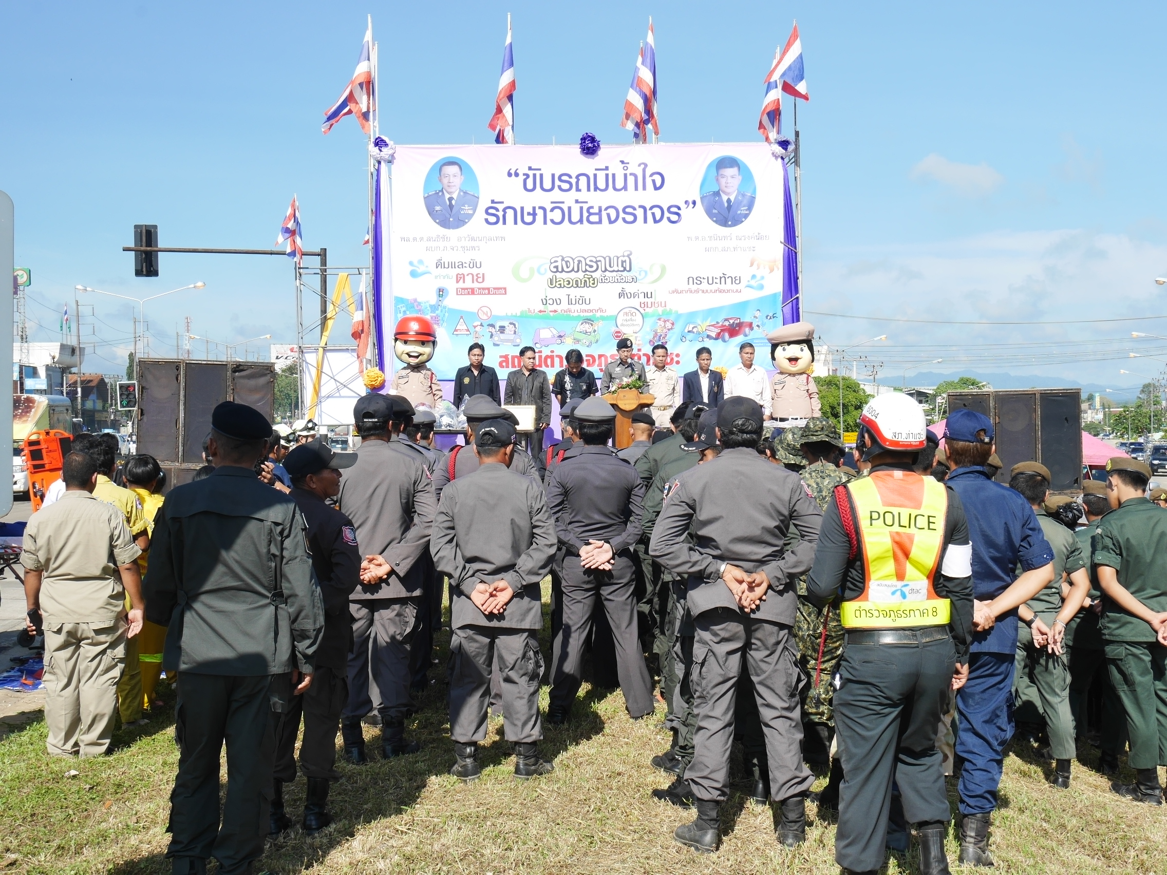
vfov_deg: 36.0
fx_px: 1349
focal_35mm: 40
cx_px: 584
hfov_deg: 46.8
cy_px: 438
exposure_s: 1/400
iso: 200
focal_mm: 20
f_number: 9
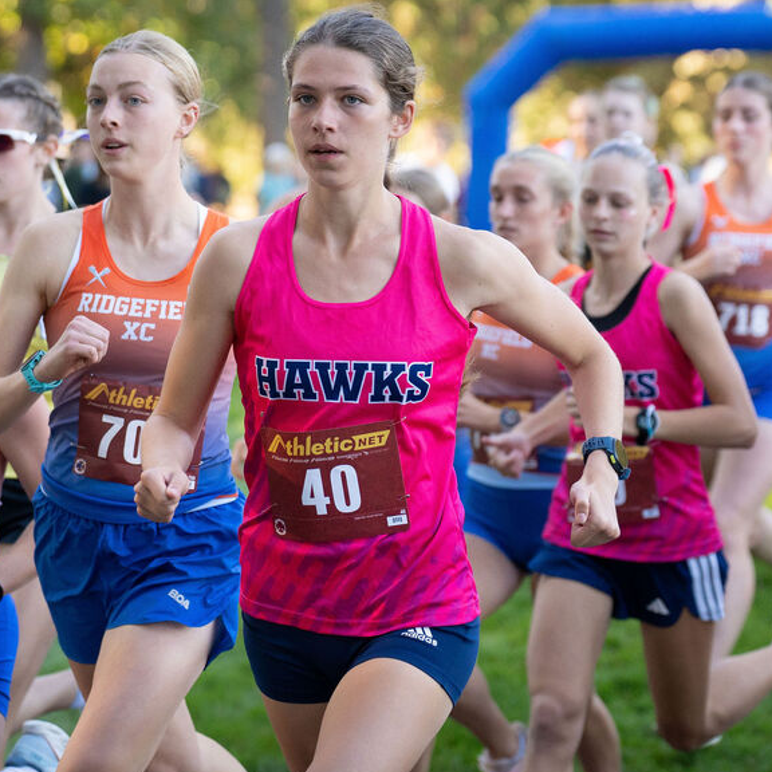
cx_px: 322
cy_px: 293
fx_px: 3760
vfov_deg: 11.7
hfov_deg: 11.7
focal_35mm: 149
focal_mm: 86
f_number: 2.8
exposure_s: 1/1600
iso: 1000
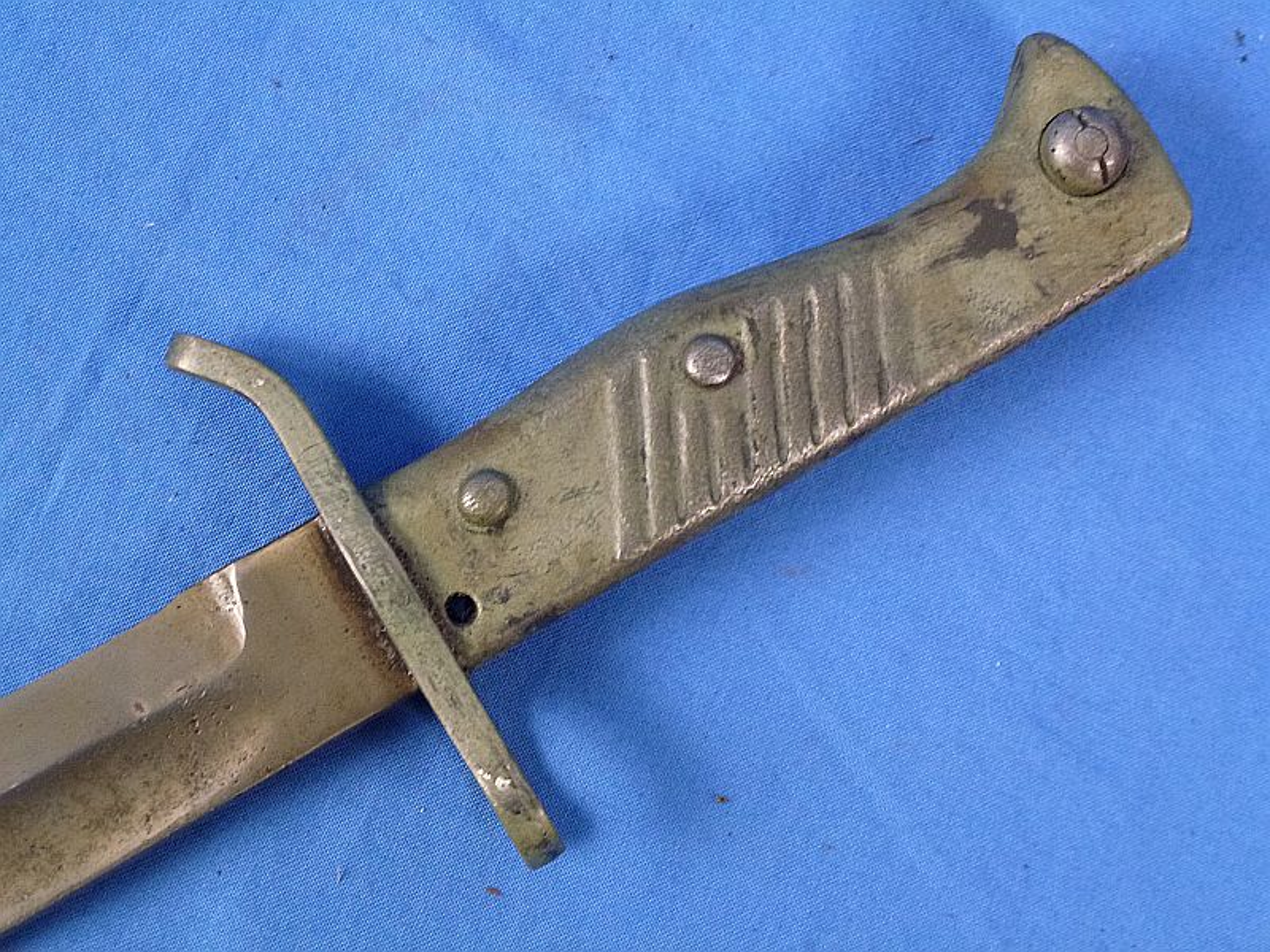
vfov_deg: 24.0
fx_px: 2238
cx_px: 635
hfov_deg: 31.7
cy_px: 476
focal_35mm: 61
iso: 400
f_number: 4.5
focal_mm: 10.9
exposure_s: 1/60
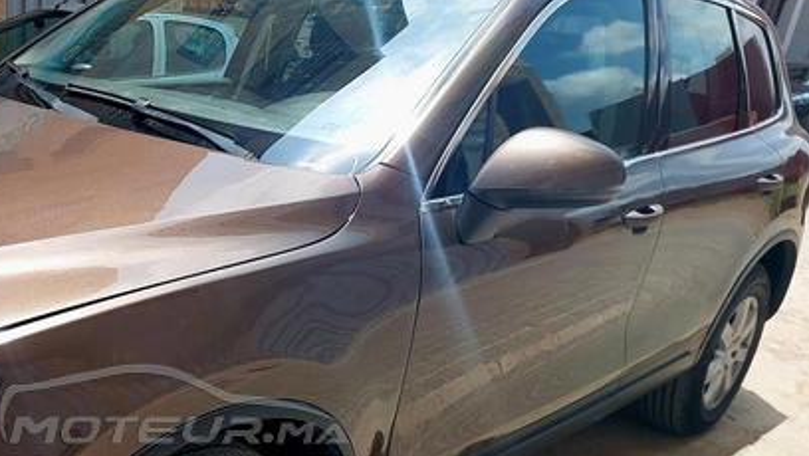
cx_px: 173
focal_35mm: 40
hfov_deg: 47.9
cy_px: 403
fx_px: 859
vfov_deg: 28.7
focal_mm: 5.06
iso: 25
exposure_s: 1/556
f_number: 1.8
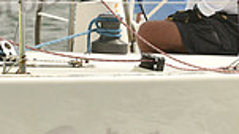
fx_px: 5115
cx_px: 244
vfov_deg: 1.5
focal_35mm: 807
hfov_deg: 2.7
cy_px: 54
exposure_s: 1/1250
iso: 400
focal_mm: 200
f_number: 9
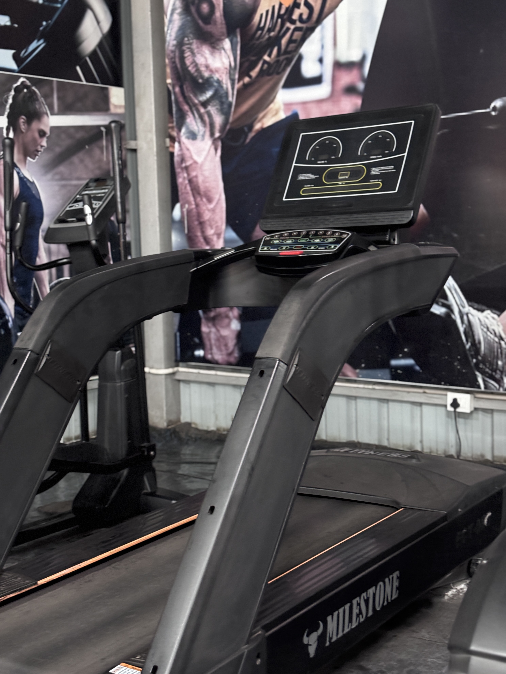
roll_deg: +0.9
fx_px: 1033
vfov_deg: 36.2
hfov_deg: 27.5
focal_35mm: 53
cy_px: 340
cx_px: 257
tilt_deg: -6.3
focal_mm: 5.96
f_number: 1.6
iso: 500
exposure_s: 1/20
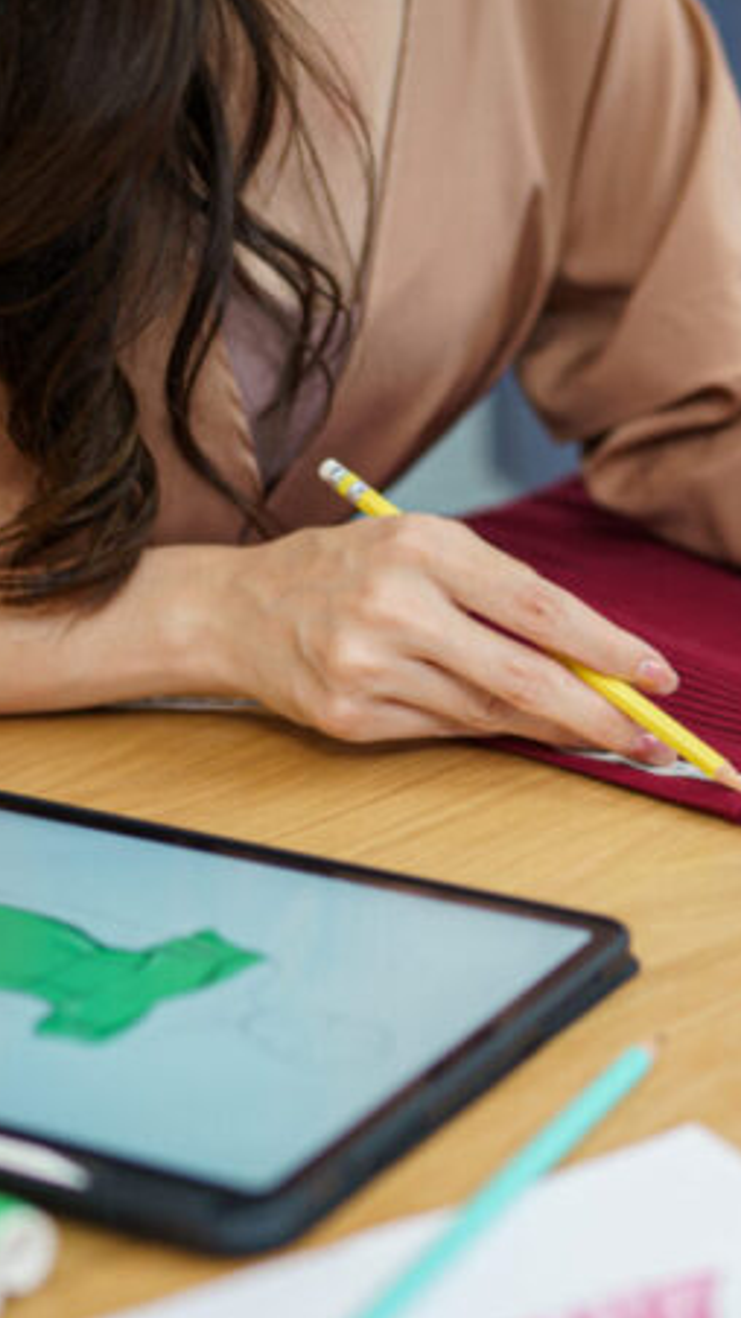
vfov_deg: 25.5
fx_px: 2901
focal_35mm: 83
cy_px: 870
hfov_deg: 14.5
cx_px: 607
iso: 100
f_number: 1.4
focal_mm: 35
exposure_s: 1/125
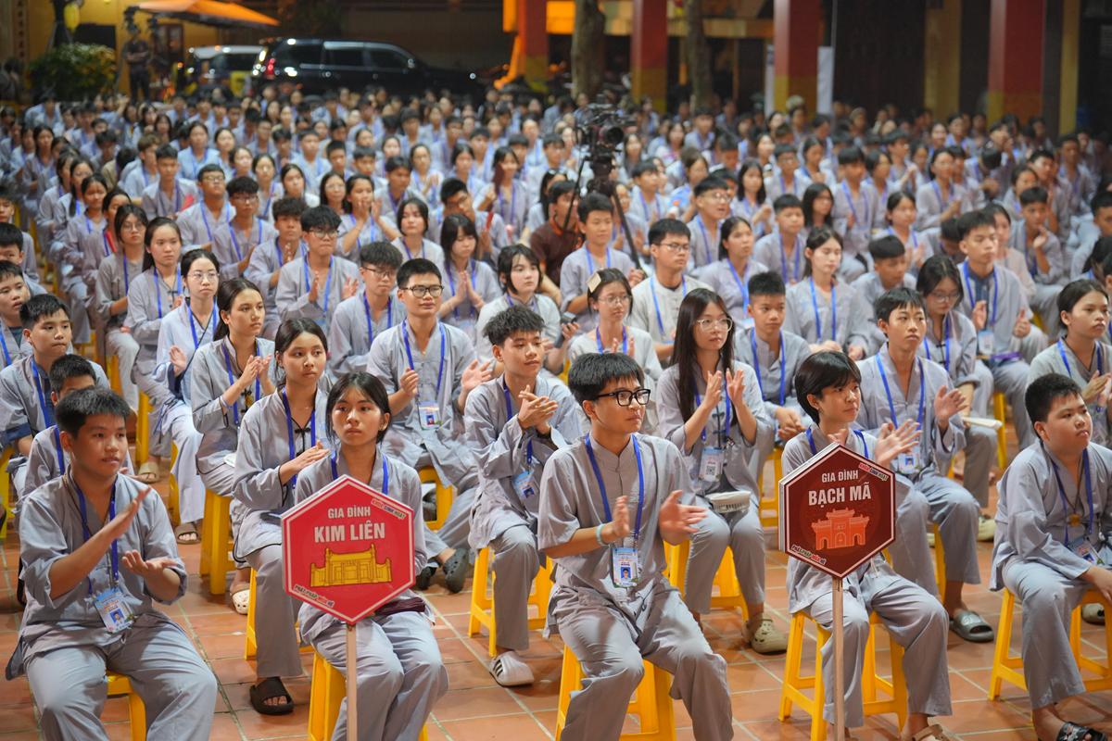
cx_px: 556
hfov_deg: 28.8
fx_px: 2162
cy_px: 370
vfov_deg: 19.5
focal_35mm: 70
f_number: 2.8
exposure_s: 1/160
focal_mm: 70
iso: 2500
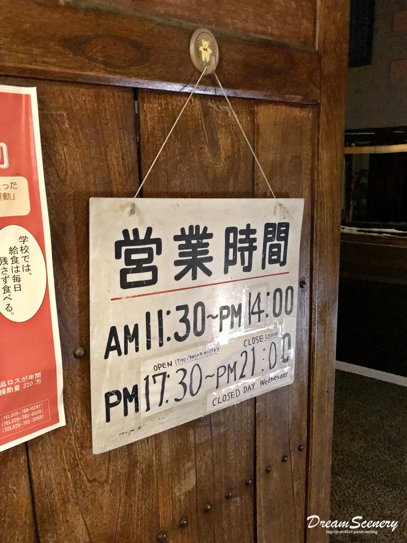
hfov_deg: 49.7
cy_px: 272
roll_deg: +2.1
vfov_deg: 63.4
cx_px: 204
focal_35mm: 28
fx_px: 439
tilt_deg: -13.5
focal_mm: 3.99
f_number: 1.8
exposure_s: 1/4
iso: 100
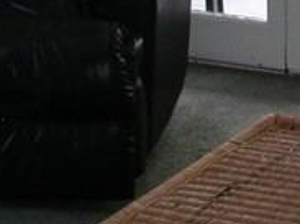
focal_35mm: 207
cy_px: -211
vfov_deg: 6.9
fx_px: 1793
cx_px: 316
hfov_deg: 9.5
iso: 200
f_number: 2.8
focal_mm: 7.8
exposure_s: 1/40
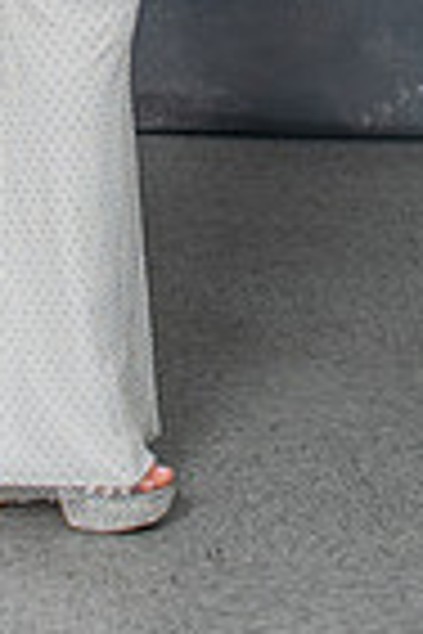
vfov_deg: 10.4
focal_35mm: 187
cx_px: 27
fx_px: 3296
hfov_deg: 7.3
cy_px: -453
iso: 200
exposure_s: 1/160
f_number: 5.6
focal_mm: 29
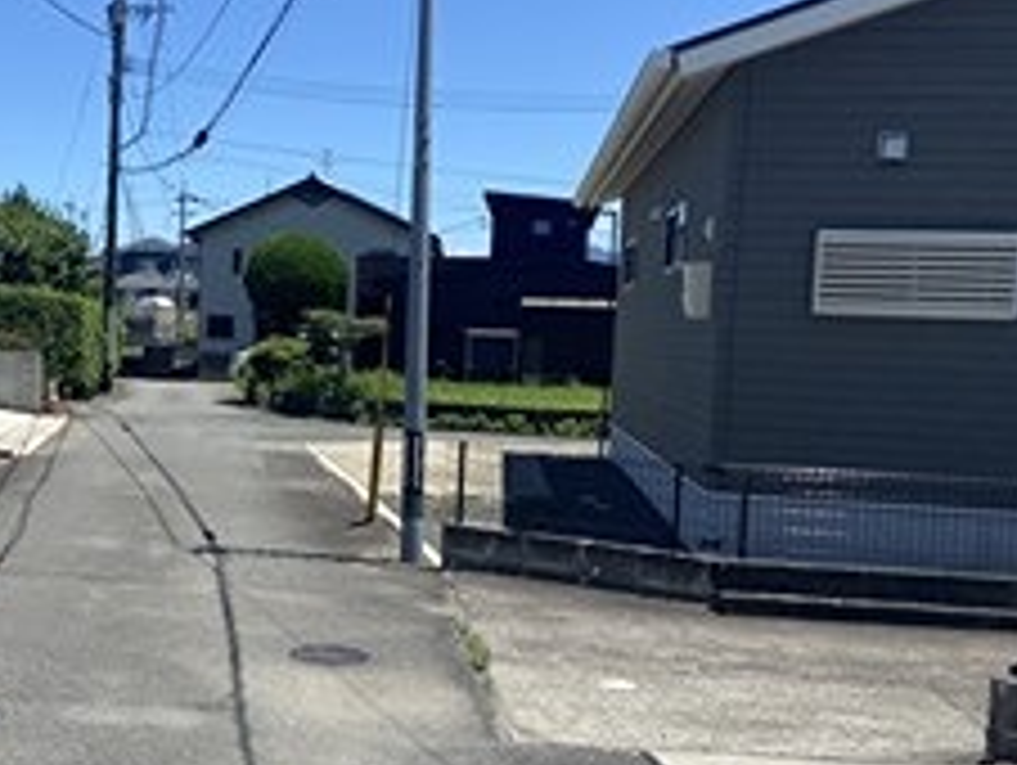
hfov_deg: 39.5
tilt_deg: -1.6
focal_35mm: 46
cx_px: 198
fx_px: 1353
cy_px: 423
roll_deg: -1.2
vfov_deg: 31.5
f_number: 1.8
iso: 32
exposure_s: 1/2688
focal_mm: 4.25
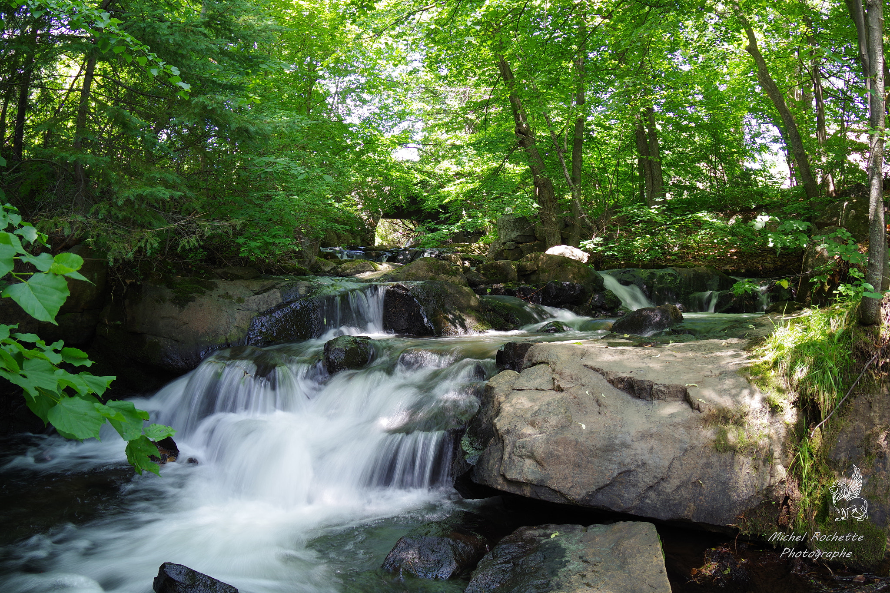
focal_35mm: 26
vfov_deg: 50.4
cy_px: 296
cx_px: 445
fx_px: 630
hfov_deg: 70.4
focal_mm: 17
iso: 100
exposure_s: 1/5
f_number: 9
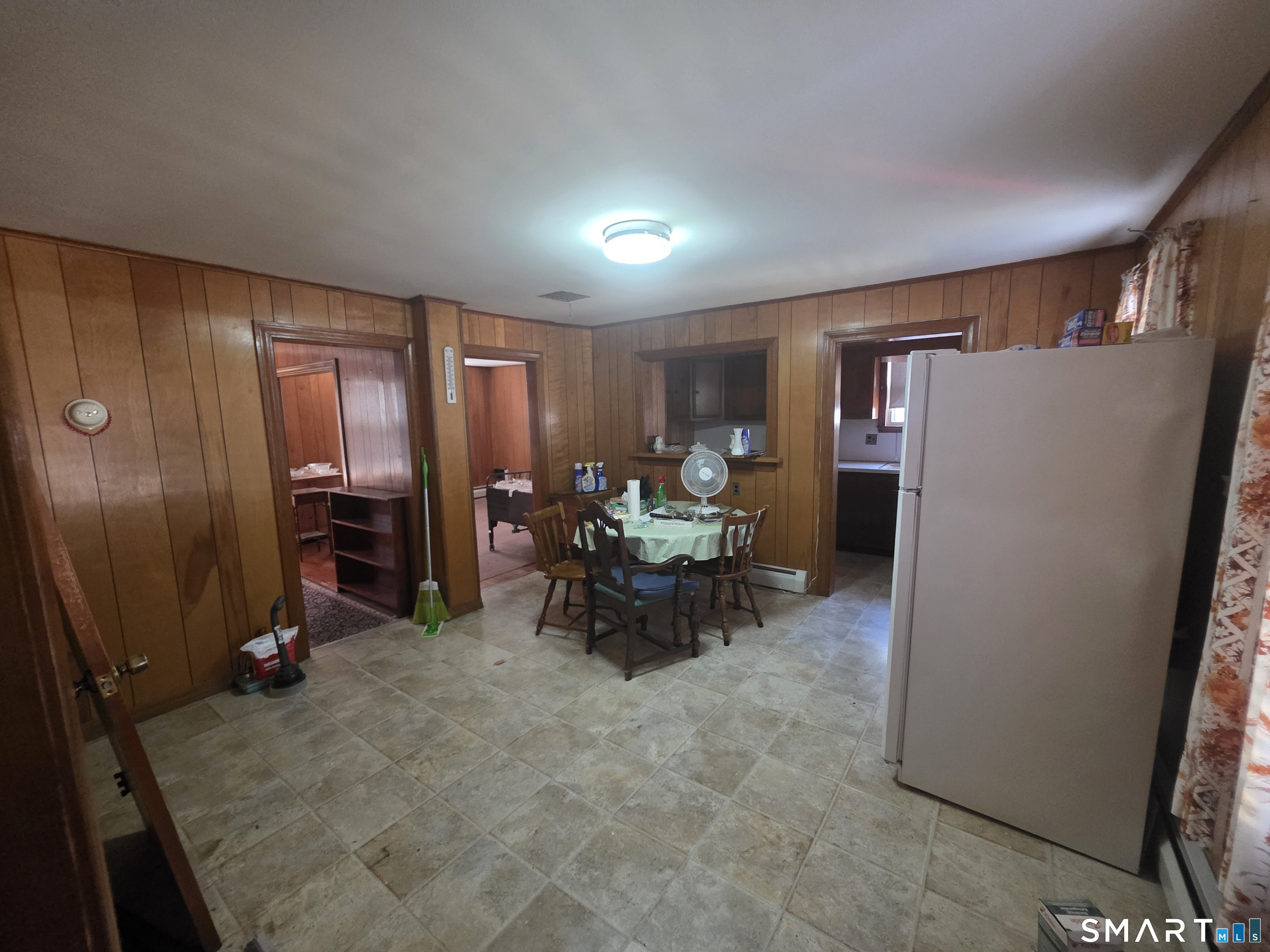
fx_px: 477
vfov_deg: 89.9
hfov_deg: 106.2
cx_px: 635
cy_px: 476
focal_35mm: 13
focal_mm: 2.2
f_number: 1.9
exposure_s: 1/60
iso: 800
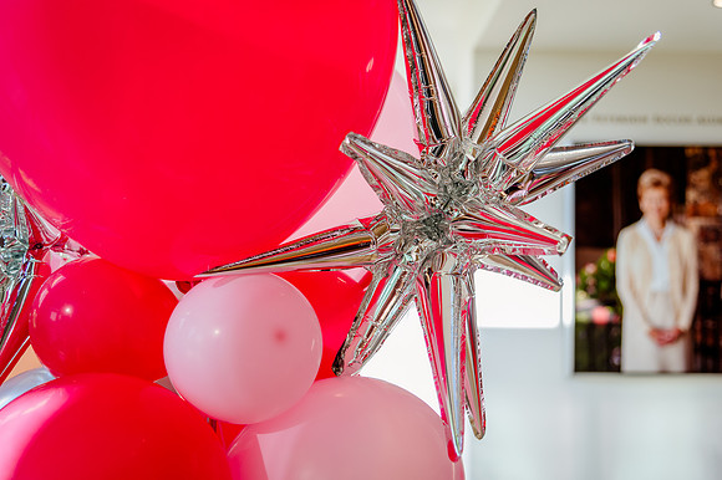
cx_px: 361
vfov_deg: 29.6
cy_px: 240
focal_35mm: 45
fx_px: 910
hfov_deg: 43.3
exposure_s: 1/160
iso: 500
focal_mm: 44
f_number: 4
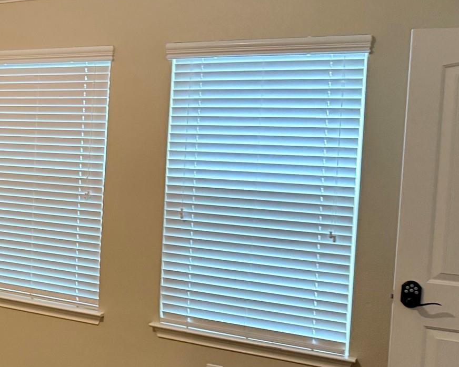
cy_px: 179
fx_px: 747
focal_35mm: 55
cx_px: -67
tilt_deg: -1.9
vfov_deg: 27.6
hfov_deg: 30.0
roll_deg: -4.6
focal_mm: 6.76
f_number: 1.78
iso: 640
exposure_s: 1/60
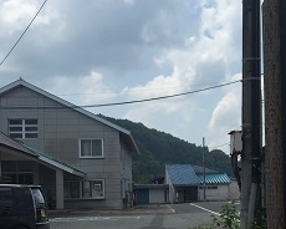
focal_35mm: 74
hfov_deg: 24.9
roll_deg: +1.2
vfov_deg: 20.5
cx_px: 261
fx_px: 626
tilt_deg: +0.9
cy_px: 172
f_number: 2.2
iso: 32
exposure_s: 1/2825
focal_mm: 4.15
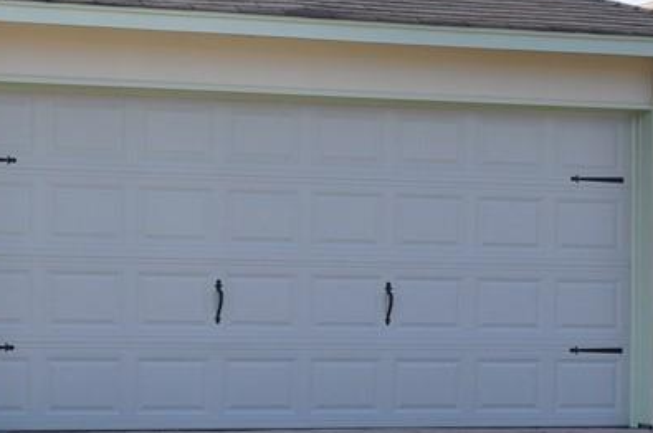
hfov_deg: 19.3
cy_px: 205
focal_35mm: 103
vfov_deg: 13.2
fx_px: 1872
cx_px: 33
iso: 400
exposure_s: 1/400
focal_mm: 25
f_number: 10
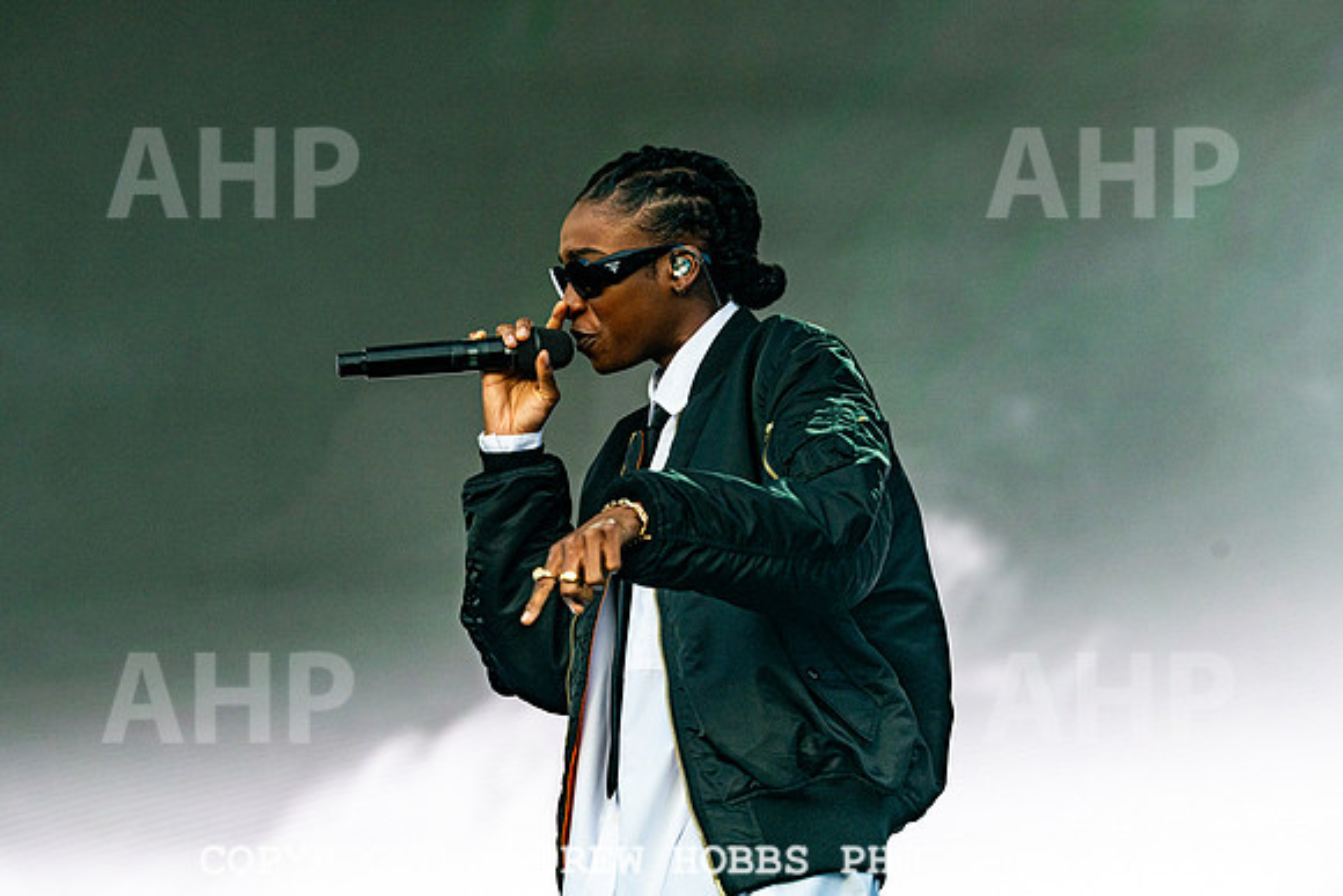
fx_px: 6716
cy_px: 448
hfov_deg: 11.4
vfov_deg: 7.6
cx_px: 672
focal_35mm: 180
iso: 250
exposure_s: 1/2000
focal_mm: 180
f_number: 5
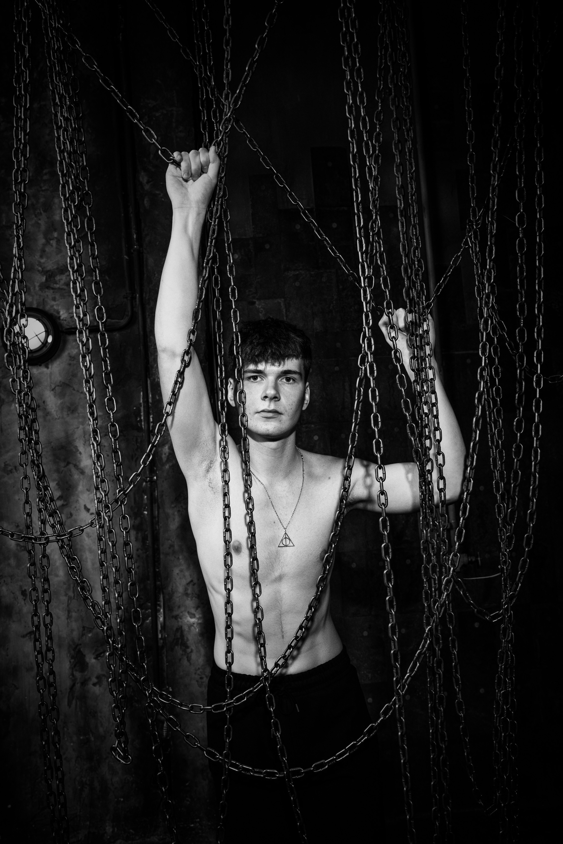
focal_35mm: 34
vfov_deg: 55.8
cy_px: 422
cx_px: 282
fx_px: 798
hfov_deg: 38.9
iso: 100
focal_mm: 34
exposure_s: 1/160
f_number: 7.1
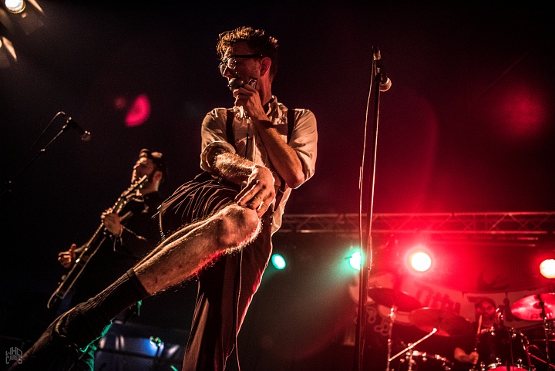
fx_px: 478
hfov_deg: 60.3
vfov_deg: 42.4
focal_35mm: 31
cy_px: 186
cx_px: 278
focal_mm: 31
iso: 2000
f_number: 2.8
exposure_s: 1/80
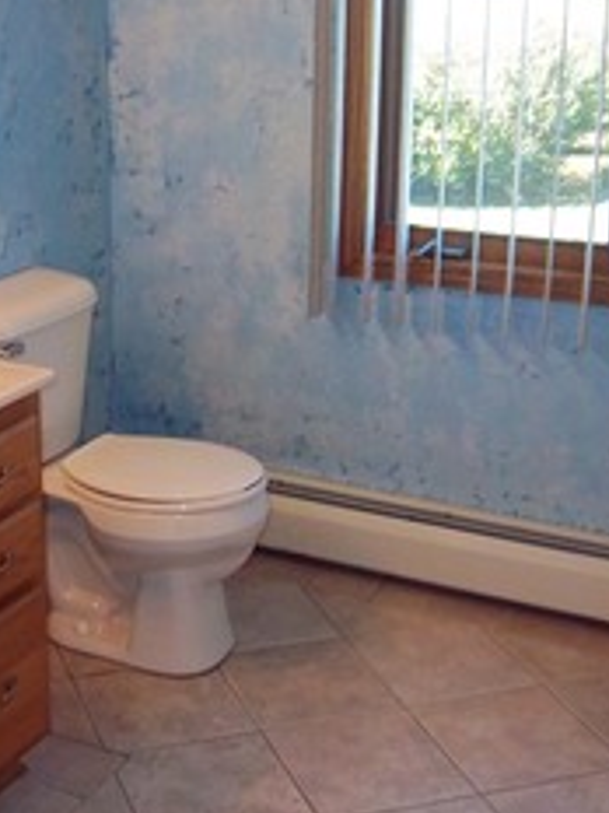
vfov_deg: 33.1
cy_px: 322
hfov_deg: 24.7
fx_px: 1361
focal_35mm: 58
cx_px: 88
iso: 160
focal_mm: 5.05
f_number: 3.5
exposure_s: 1/40
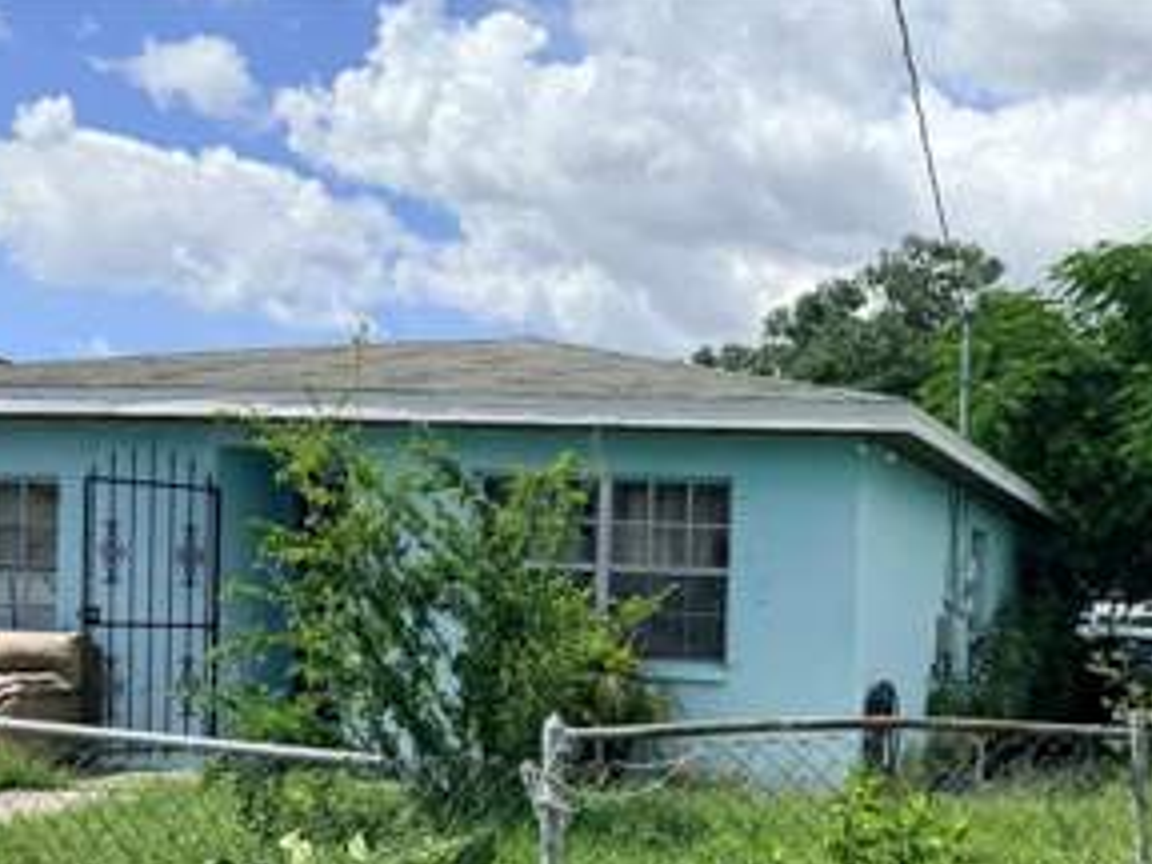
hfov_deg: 44.7
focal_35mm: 40
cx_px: 908
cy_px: 712
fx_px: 1331
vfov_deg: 34.7
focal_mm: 6.76
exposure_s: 1/8130
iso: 80
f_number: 1.78
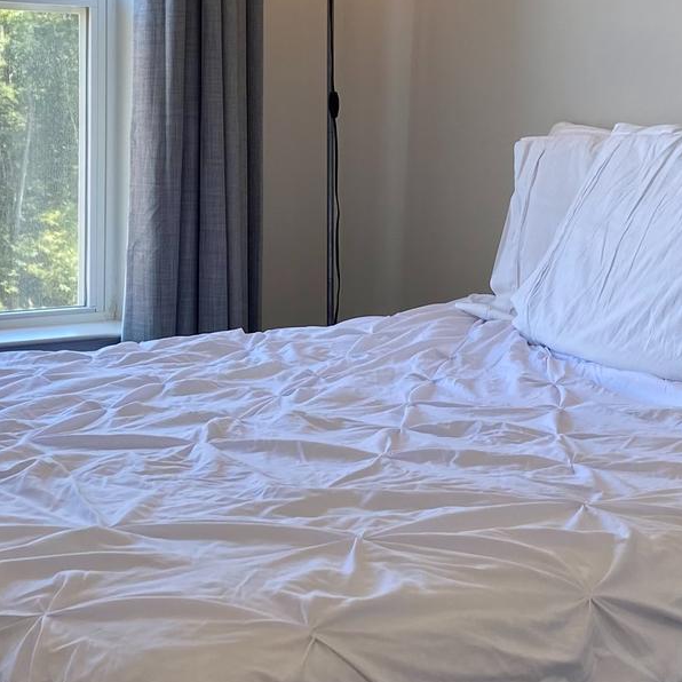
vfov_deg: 21.8
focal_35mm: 79
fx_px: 1761
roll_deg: -0.5
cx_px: 309
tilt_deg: -4.1
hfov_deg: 21.9
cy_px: 214
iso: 40
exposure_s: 1/120
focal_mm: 4.25
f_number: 1.8
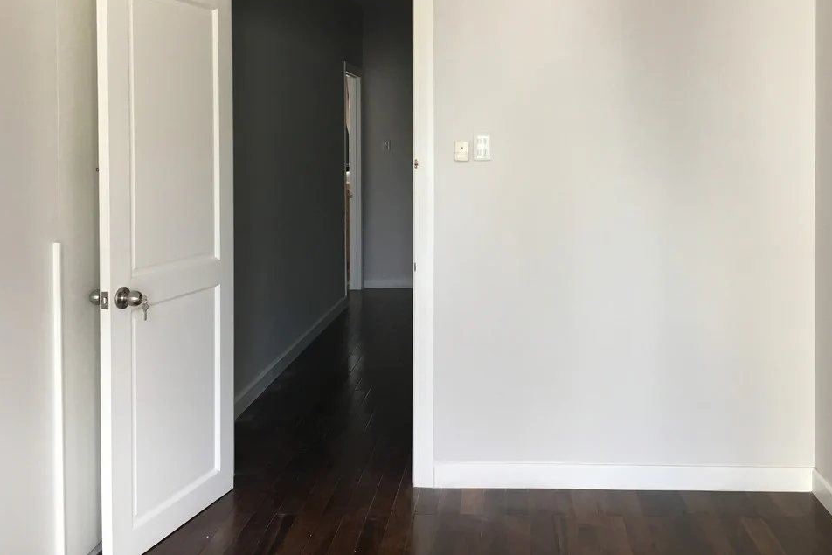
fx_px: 878
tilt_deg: -0.1
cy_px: 163
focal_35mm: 38
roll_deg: +0.4
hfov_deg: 50.4
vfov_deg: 34.6
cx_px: 495
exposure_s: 1/33
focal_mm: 4.15
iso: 32
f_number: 2.2
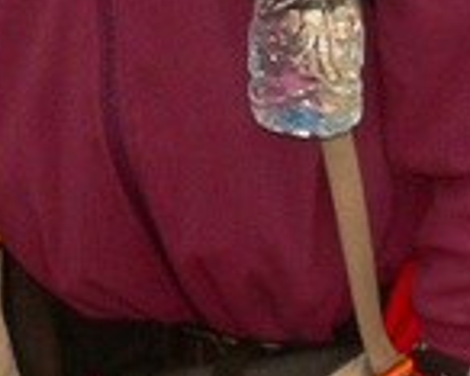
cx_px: -240
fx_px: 2686
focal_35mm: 193
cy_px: -611
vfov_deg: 7.4
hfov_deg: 9.7
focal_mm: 7.4
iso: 200
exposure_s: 1/80
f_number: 11
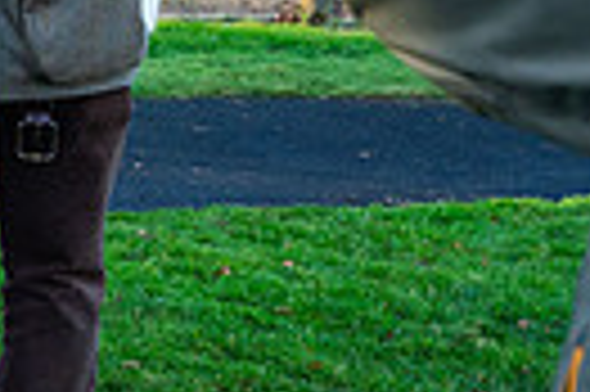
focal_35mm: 126
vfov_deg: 10.5
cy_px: -162
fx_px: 2062
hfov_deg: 13.5
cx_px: -662
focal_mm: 28.5
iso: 800
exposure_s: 1/1000
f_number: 4
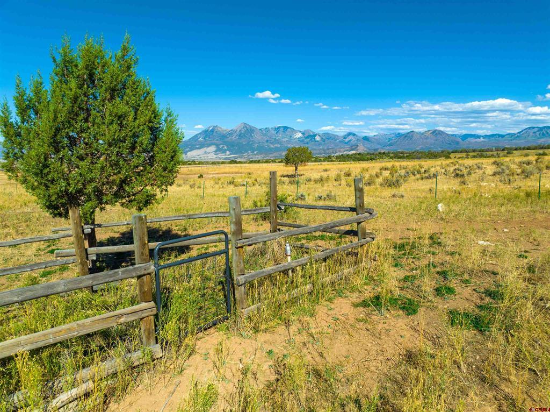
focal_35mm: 24
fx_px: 381
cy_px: 206
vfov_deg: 56.7
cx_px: 275
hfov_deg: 71.6
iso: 100
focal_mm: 12.29
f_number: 2.8
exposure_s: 1/80
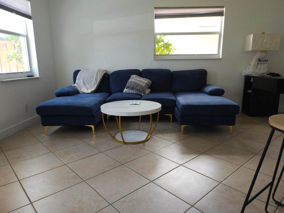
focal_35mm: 24
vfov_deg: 56.8
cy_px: 106
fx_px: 197
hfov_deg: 71.6
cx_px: 142
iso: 160
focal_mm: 5
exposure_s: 1/120
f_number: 1.8
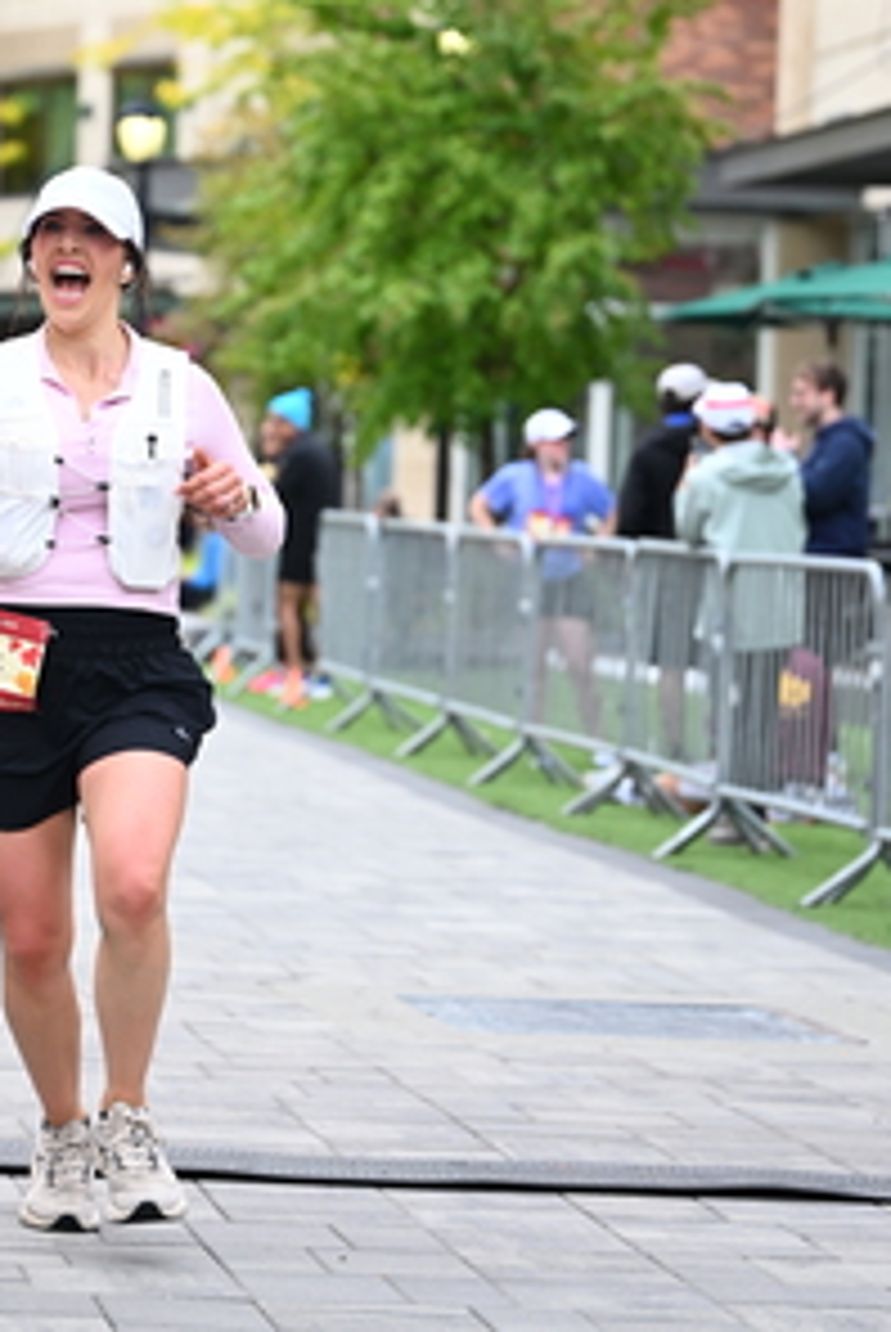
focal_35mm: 156
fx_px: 5778
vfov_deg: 13.1
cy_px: 387
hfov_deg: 8.8
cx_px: 101
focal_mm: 84
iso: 640
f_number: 2.8
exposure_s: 1/2000
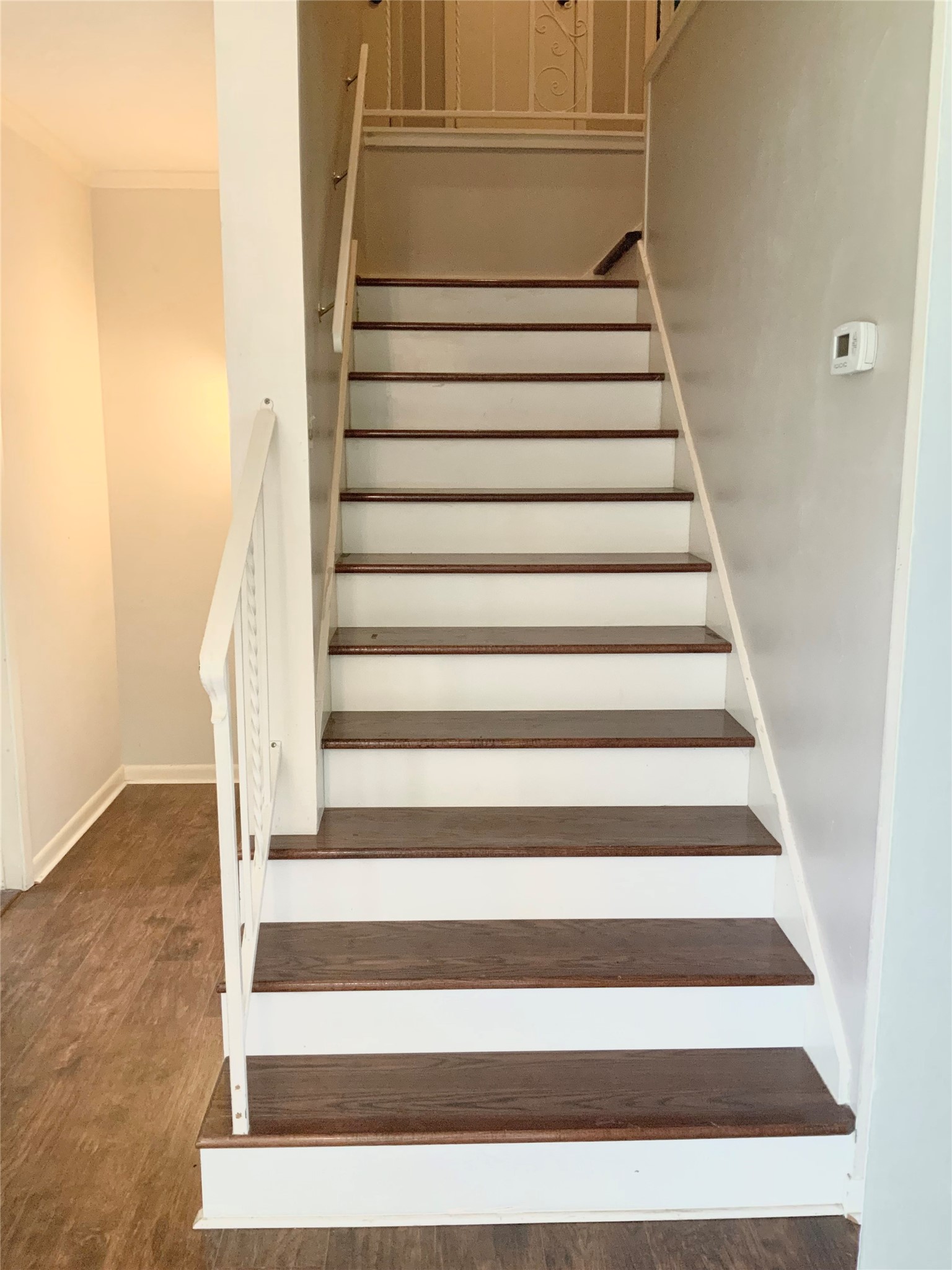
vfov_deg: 61.7
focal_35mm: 29
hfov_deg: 48.2
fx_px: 1063
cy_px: 635
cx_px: 476
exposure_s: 1/60
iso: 250
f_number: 1.8
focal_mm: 3
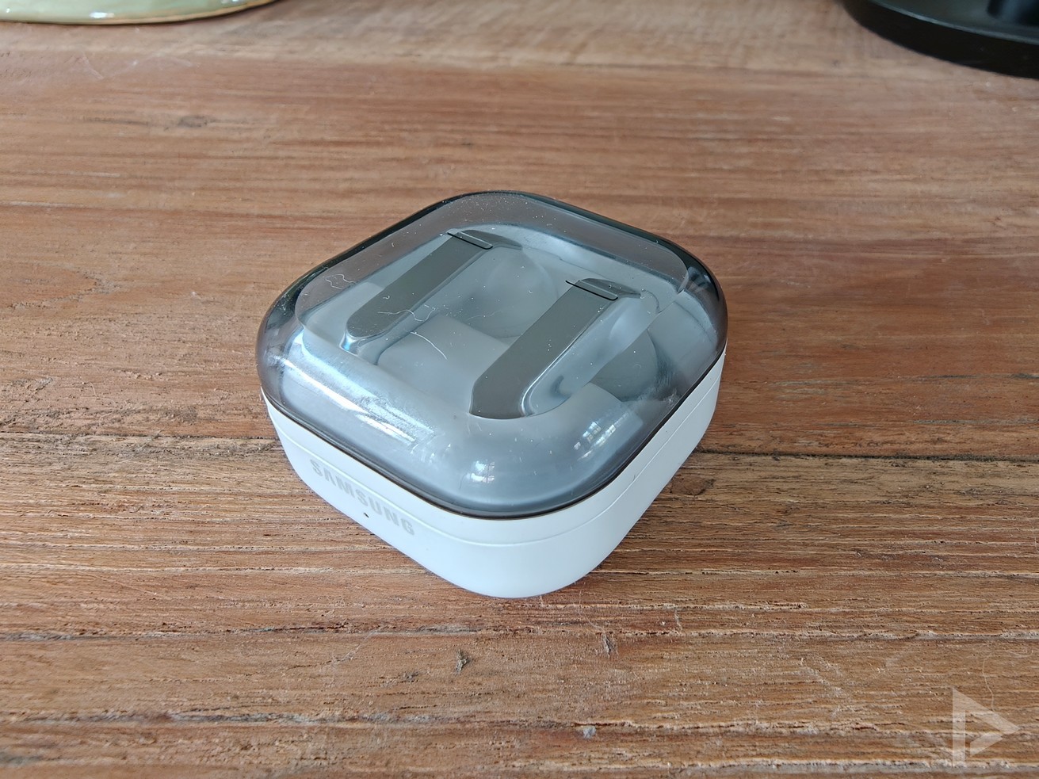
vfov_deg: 58.9
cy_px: 390
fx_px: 690
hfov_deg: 73.9
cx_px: 520
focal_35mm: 23
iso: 200
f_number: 2
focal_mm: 2.63
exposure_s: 1/46
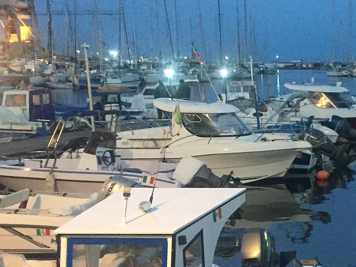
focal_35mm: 71
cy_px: 175
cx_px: 423
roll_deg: -1.0
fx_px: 730
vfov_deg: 20.6
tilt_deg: -8.9
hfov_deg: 24.8
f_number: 2.2
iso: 320
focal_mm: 4.15
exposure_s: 1/17
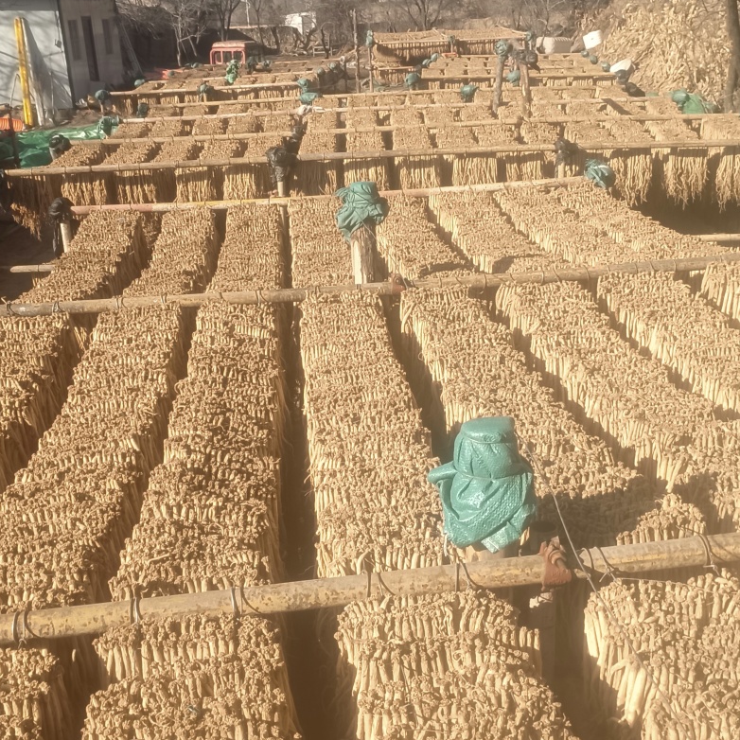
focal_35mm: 41
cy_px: 384
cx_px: 363
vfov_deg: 40.9
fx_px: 992
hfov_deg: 40.9
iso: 100
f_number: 1.9
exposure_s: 1/360
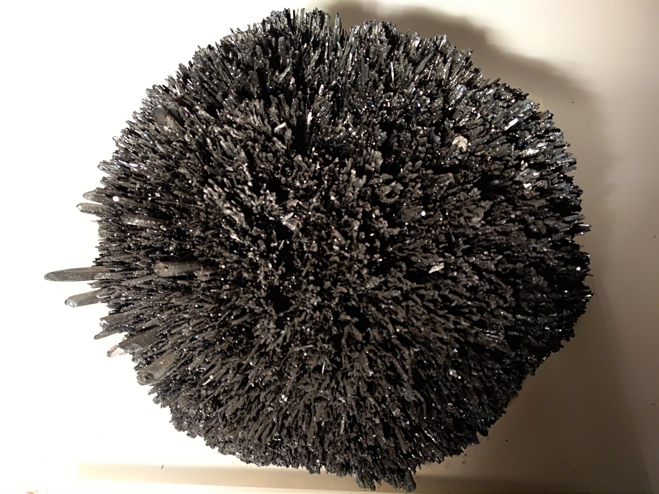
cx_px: 330
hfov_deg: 67.3
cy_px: 247
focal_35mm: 26
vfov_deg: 53.1
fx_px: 495
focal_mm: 3.54
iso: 121
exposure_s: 1/33.3
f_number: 2
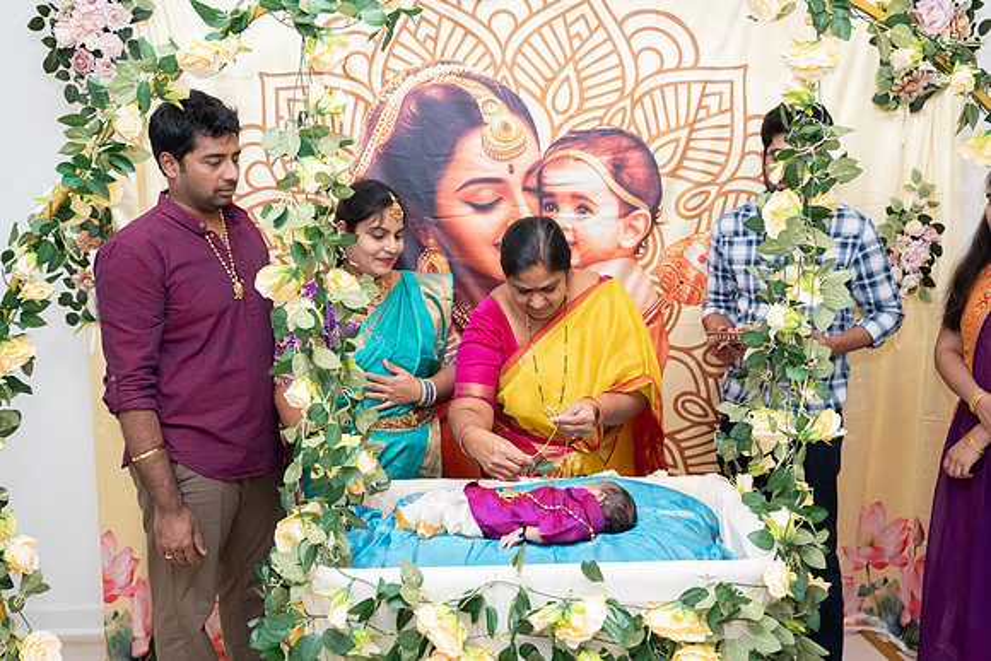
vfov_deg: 42.0
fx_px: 862
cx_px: 496
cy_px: 330
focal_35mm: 31
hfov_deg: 59.8
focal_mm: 31
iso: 500
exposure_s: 1/200
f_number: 3.5
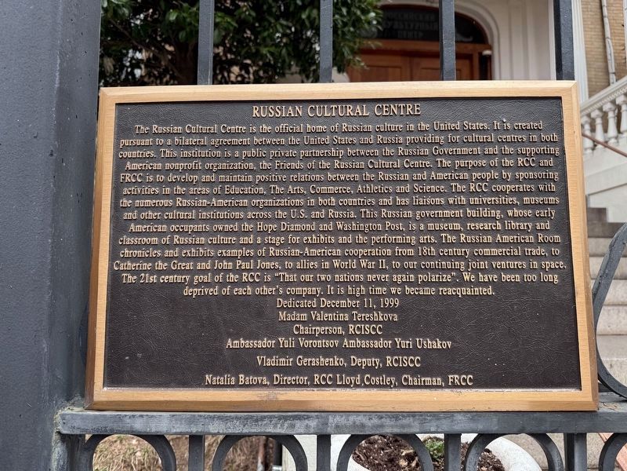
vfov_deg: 56.8
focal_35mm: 24
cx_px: 314
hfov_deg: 71.6
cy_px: 236
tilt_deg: +6.4
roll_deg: -0.4
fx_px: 435
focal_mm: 6.76
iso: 64
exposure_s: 1/170
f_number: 1.78
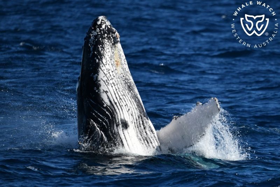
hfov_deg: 3.4
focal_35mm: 600
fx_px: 4665
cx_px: 140
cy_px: 94
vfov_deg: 2.3
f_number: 6.3
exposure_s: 1/8000
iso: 1100
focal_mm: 600
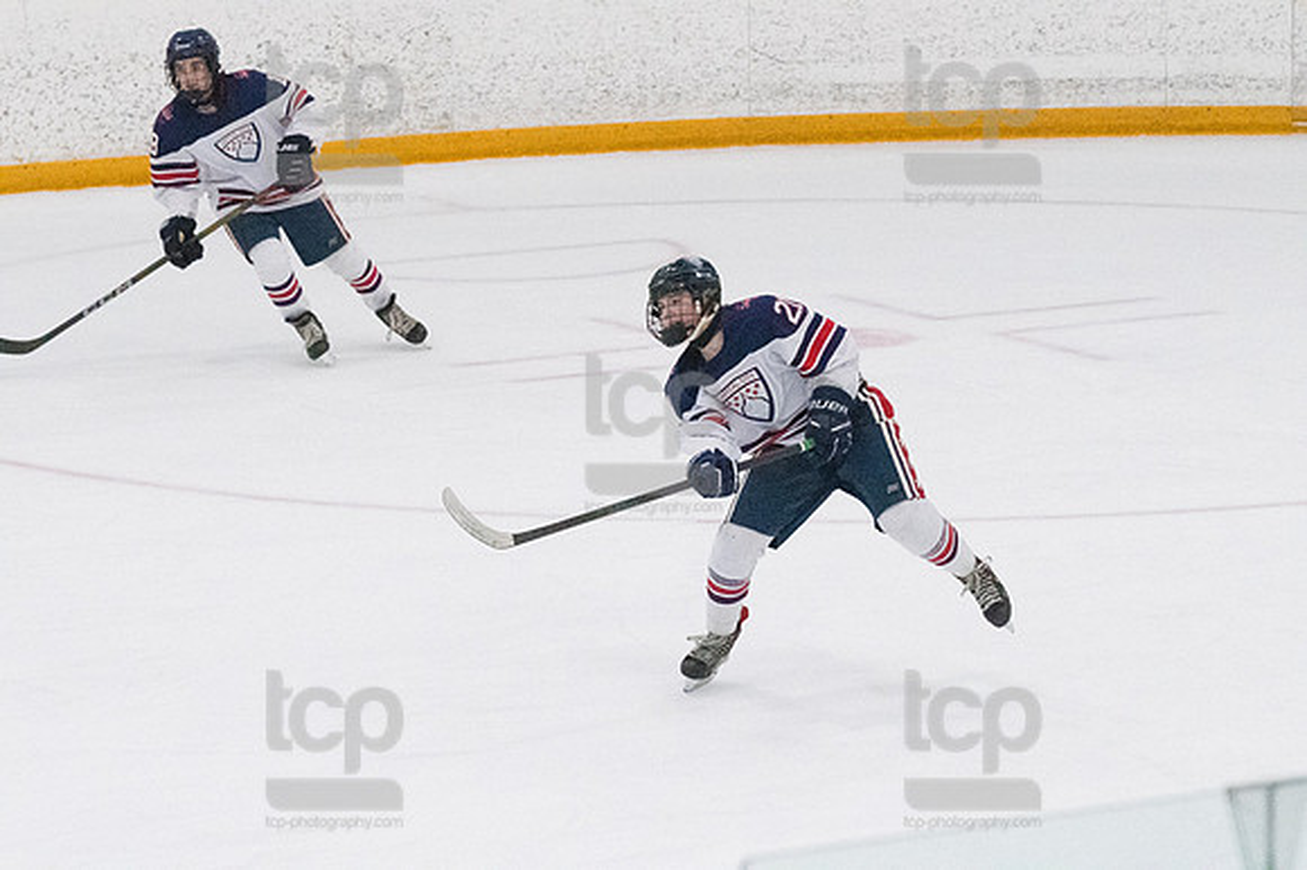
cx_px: 654
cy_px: 435
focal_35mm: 202
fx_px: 7329
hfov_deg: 10.2
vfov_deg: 6.8
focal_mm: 135
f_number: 5
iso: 8000
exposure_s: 1/1600
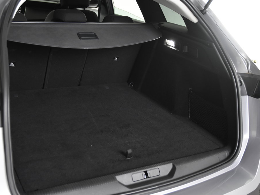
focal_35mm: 46
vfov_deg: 31.5
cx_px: 124
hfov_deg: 41.2
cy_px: 98
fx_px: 345
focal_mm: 28
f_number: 3.5
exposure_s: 1/50
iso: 1600
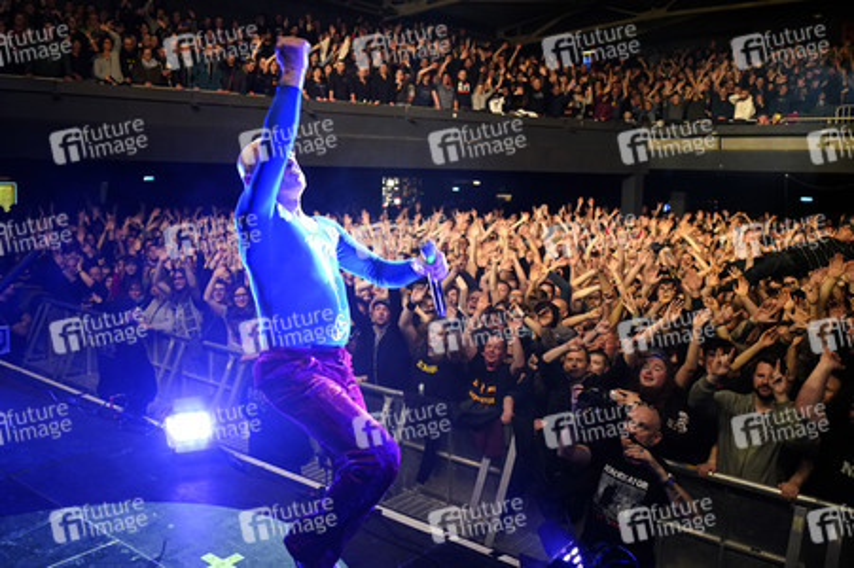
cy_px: 284
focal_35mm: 28
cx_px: 427
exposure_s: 1/400
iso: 2500
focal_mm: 28
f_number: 2.8
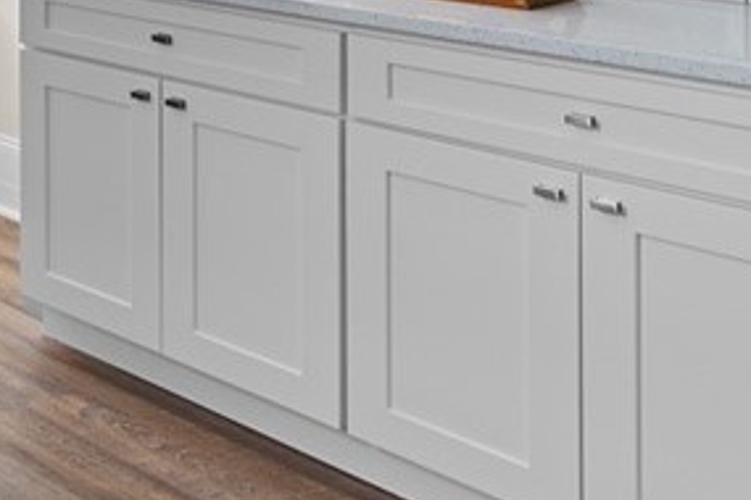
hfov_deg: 25.4
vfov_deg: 19.5
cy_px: -239
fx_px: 1272
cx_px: -356
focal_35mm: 61
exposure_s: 1/30
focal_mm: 16
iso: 400
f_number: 8
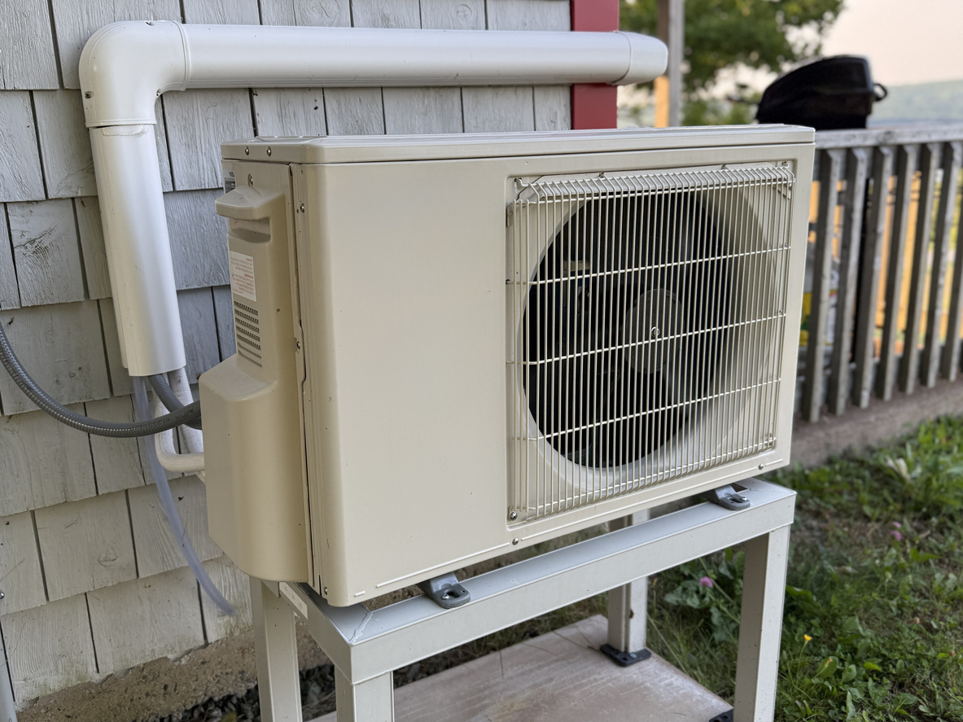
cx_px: 482
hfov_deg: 71.6
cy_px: 361
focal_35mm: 24
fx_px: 668
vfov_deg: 56.8
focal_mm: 6.76
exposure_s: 1/399
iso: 100
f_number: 1.78
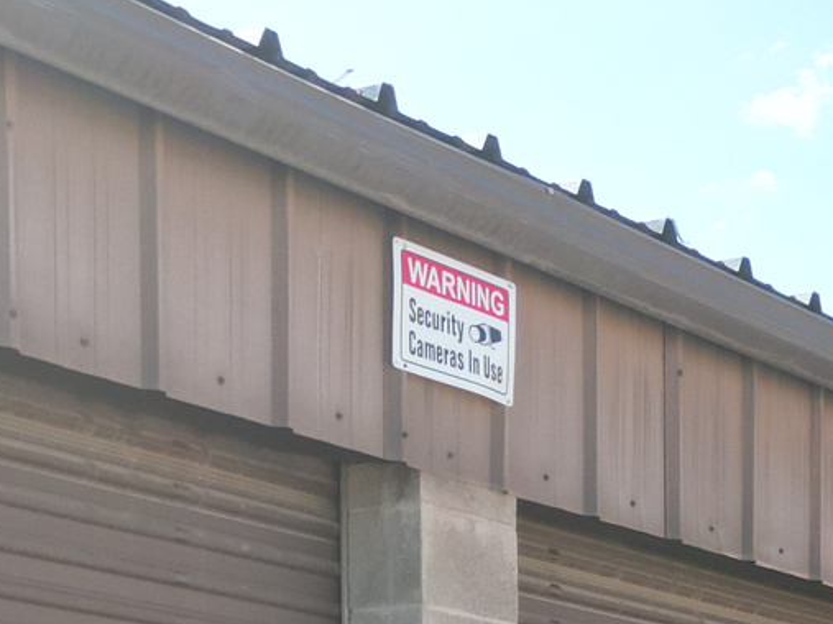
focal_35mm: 97
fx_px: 2334
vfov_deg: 13.9
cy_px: 1046
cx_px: 882
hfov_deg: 19.5
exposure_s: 1/1500
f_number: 1.7
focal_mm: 6.72
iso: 200
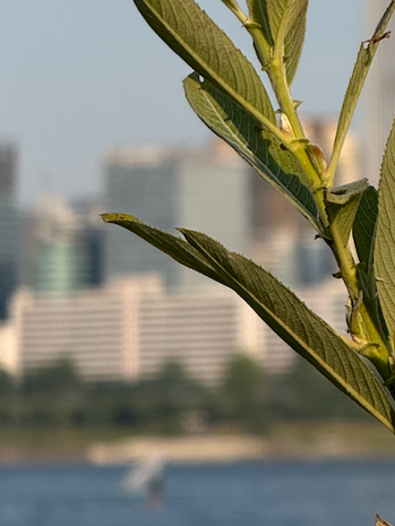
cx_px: 424
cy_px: 48
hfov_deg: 4.5
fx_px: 5018
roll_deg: +1.1
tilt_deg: +4.6
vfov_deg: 6.0
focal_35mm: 330
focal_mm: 15.66
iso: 50
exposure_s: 1/1451
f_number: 2.8
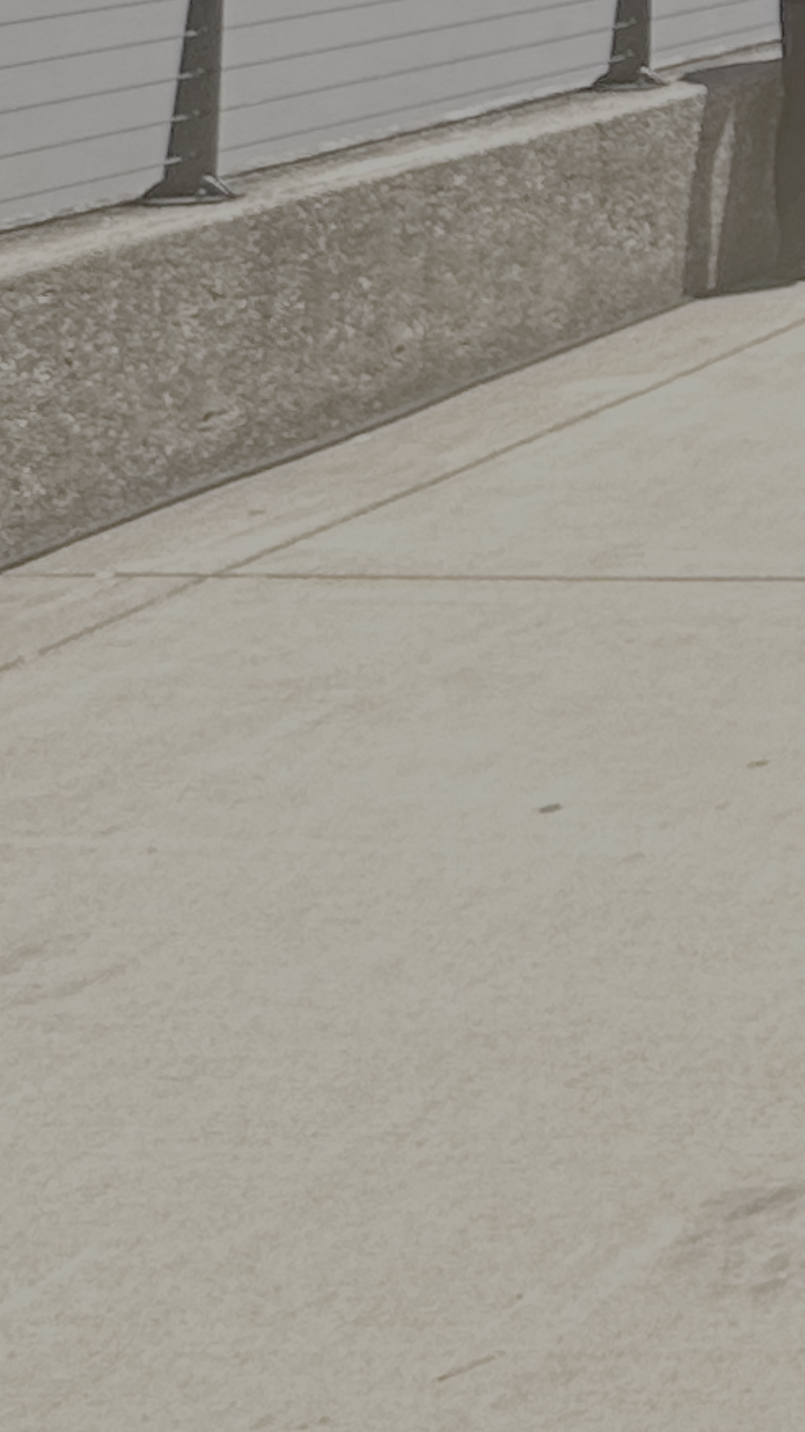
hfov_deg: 11.5
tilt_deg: +7.3
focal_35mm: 70
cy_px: -683
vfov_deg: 24.1
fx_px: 2658
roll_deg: -1.6
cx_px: 2301
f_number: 2.2
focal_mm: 2.22
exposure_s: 1/360
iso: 40
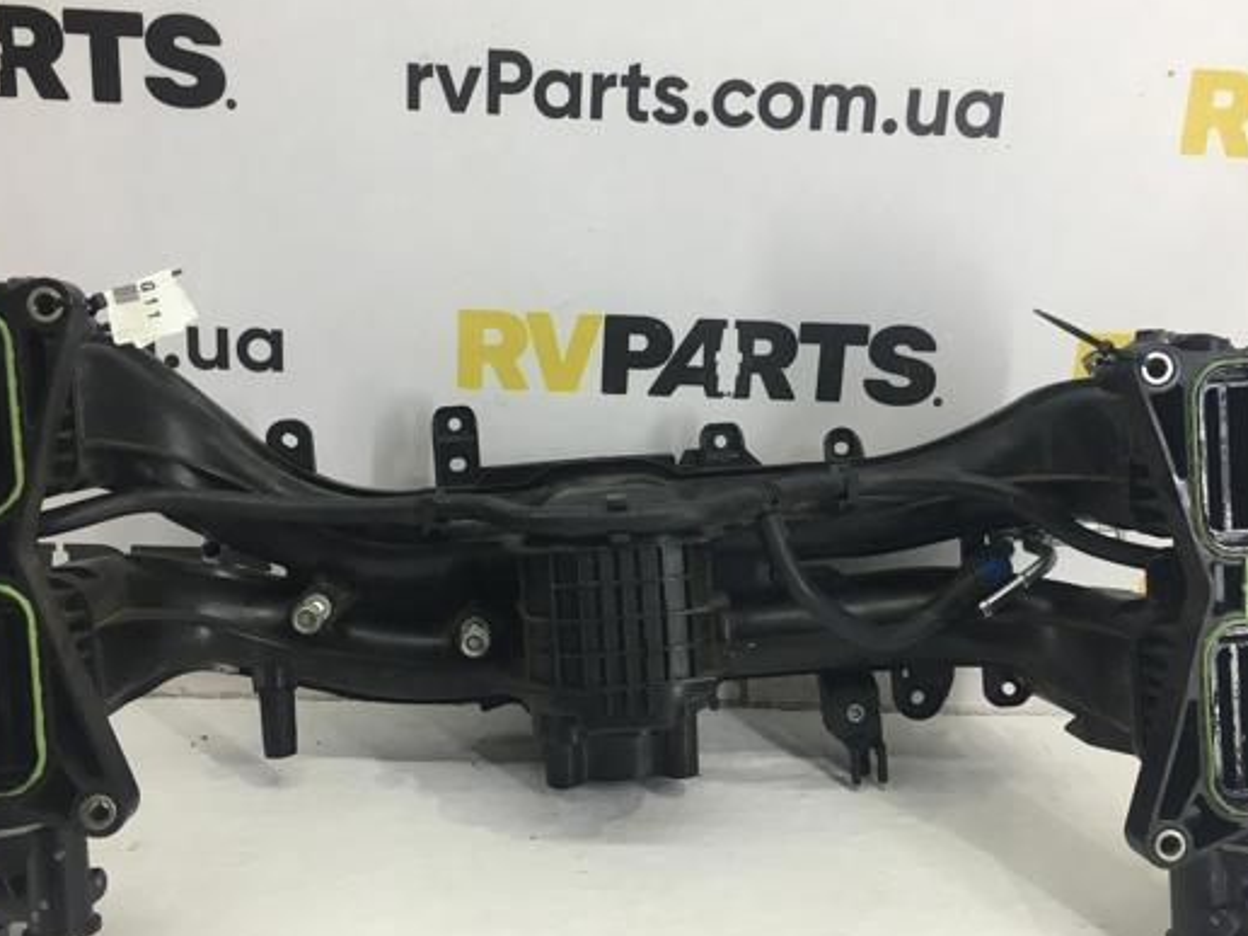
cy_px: 445
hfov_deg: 51.4
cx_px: 626
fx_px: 1298
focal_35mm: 36
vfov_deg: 39.6
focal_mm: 4.15
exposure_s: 1/33
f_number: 2.2
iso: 25
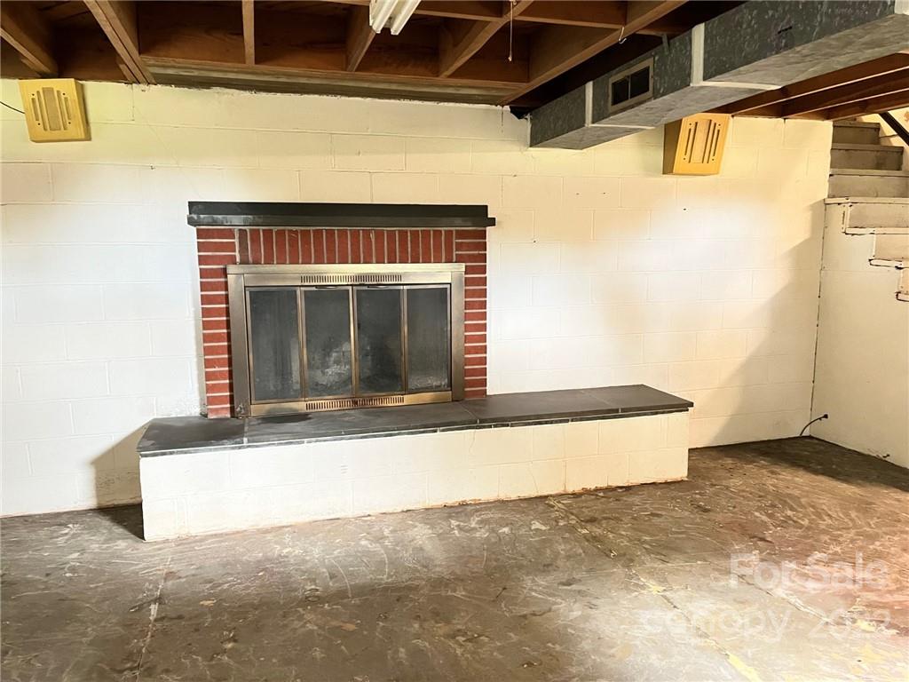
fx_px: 683
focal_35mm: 26
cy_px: 341
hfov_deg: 67.3
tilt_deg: -8.8
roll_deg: +1.1
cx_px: 454
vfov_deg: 53.1
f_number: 1.6
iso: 500
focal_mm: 5.1
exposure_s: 1/40
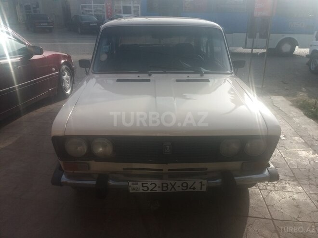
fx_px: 257
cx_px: 159
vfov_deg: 49.7
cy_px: 119
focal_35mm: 28
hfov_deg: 63.4
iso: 64
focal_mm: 3.7
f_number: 1.9
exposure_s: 1/1511
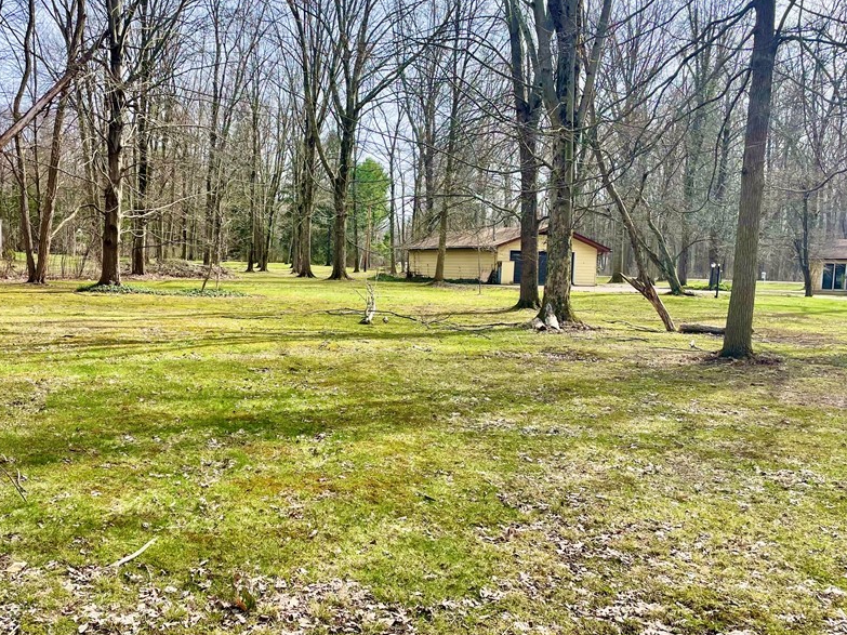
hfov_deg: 53.4
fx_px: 832
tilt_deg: -4.6
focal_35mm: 34
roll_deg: -1.6
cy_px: 333
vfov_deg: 41.8
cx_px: 319
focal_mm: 4.2
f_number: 1.6
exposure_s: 1/1350
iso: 32
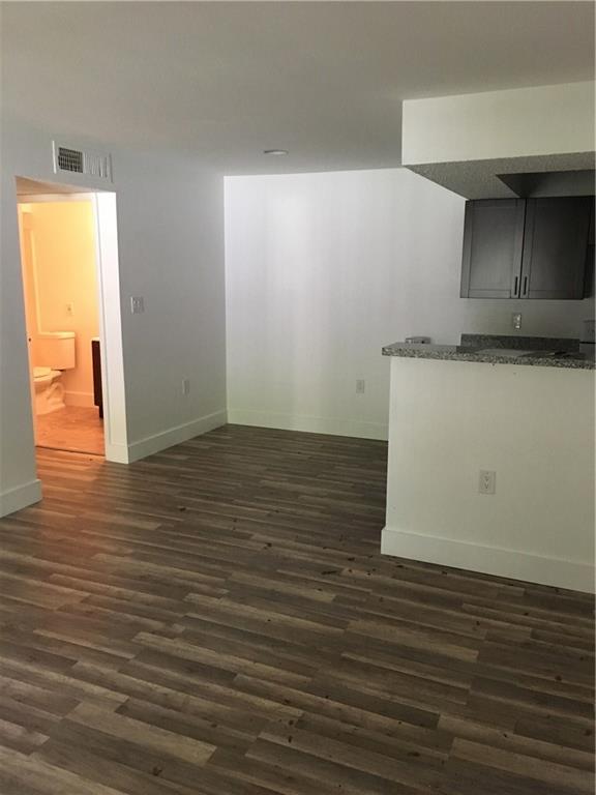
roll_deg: +0.0
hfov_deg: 48.2
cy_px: 398
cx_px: 298
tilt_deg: -11.2
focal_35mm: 29
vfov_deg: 61.7
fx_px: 666
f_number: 2.2
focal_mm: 4.15
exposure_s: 1/30
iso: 200
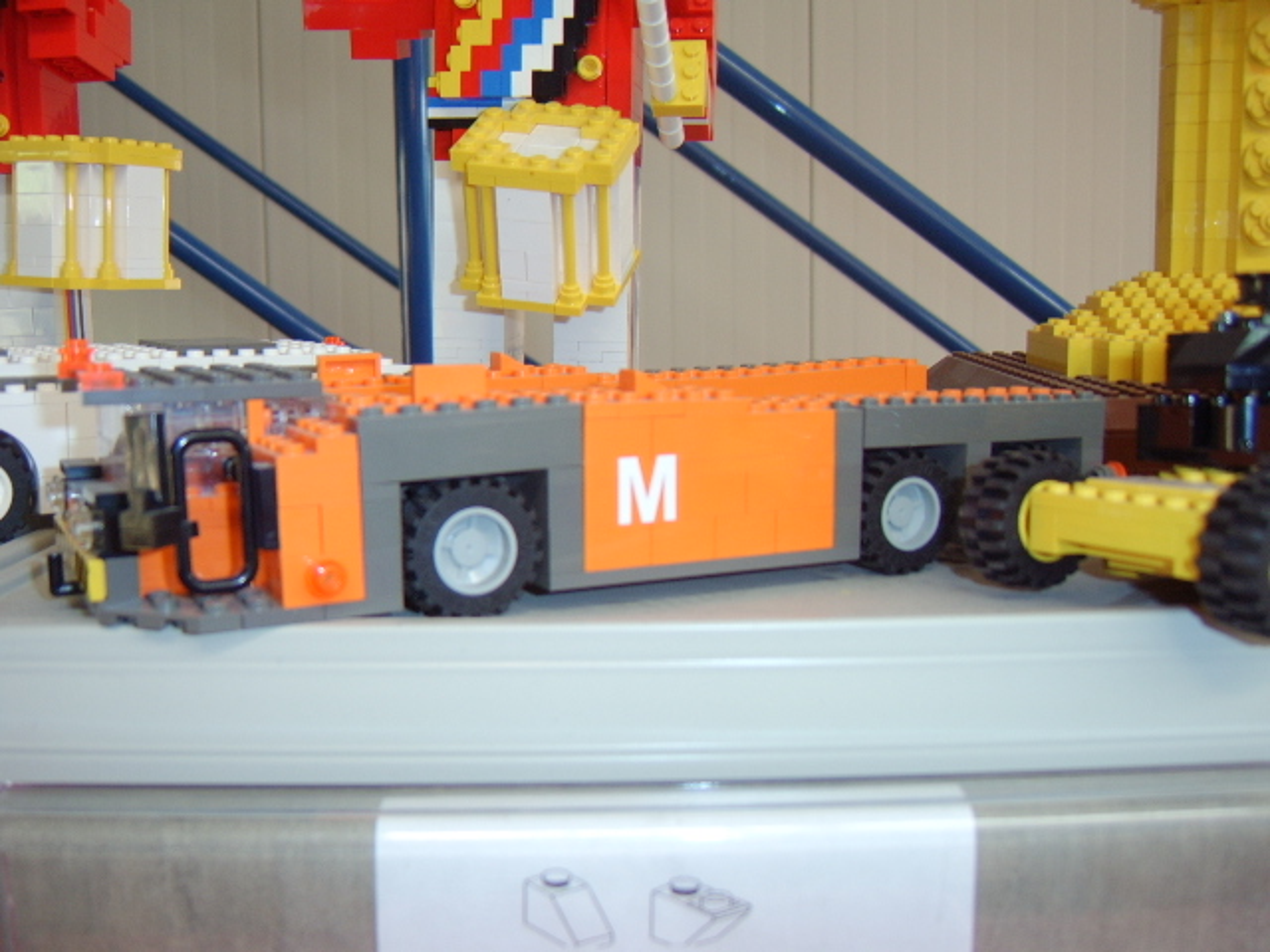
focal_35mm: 31
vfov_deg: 45.4
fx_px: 1137
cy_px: 476
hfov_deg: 58.4
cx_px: 635
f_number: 2.7
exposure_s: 1/30
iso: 141
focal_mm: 8.13
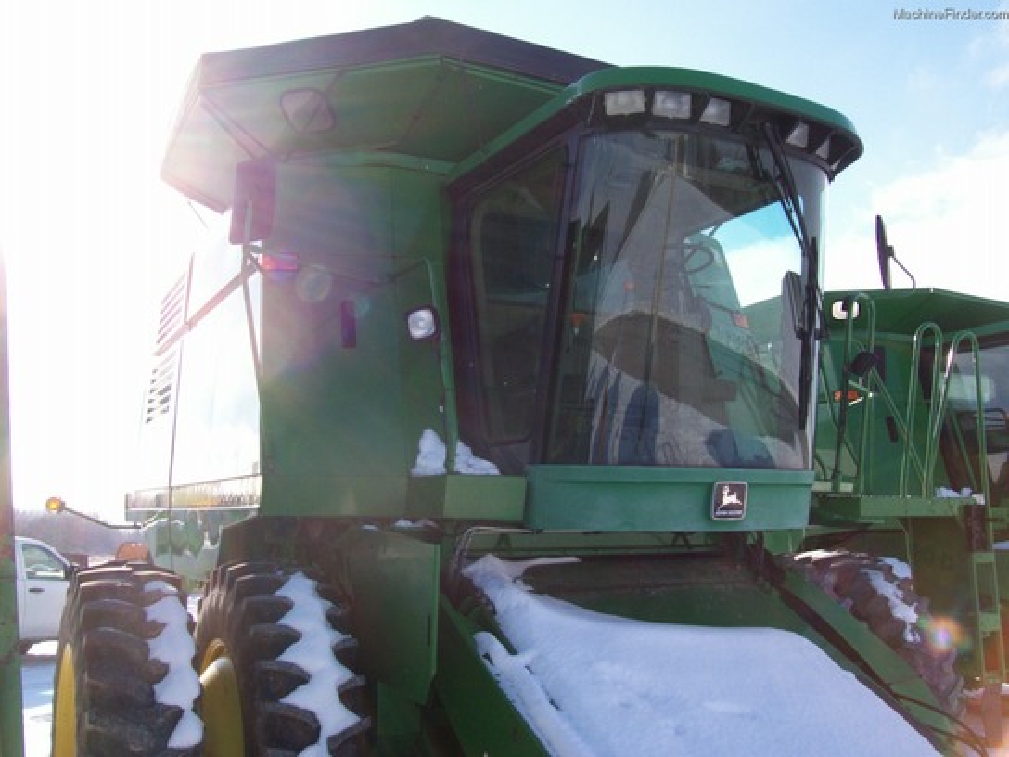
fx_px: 991
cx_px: 504
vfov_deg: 41.8
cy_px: 378
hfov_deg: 54.0
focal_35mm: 34
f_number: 5.1
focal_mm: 5.6
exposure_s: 1/326
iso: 80
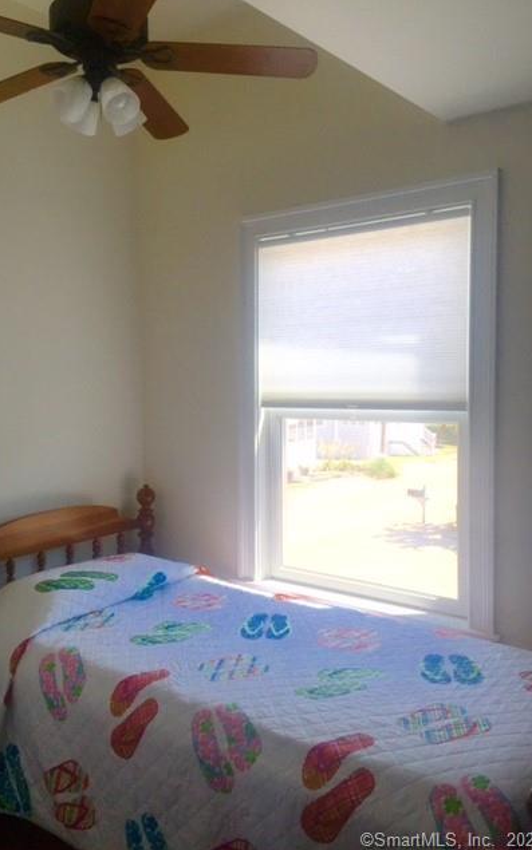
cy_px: 424
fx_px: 719
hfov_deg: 40.5
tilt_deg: -2.2
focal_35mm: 31
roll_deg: +0.9
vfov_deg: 61.2
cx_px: 232
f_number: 2.2
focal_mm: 4.15
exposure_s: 1/350
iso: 32
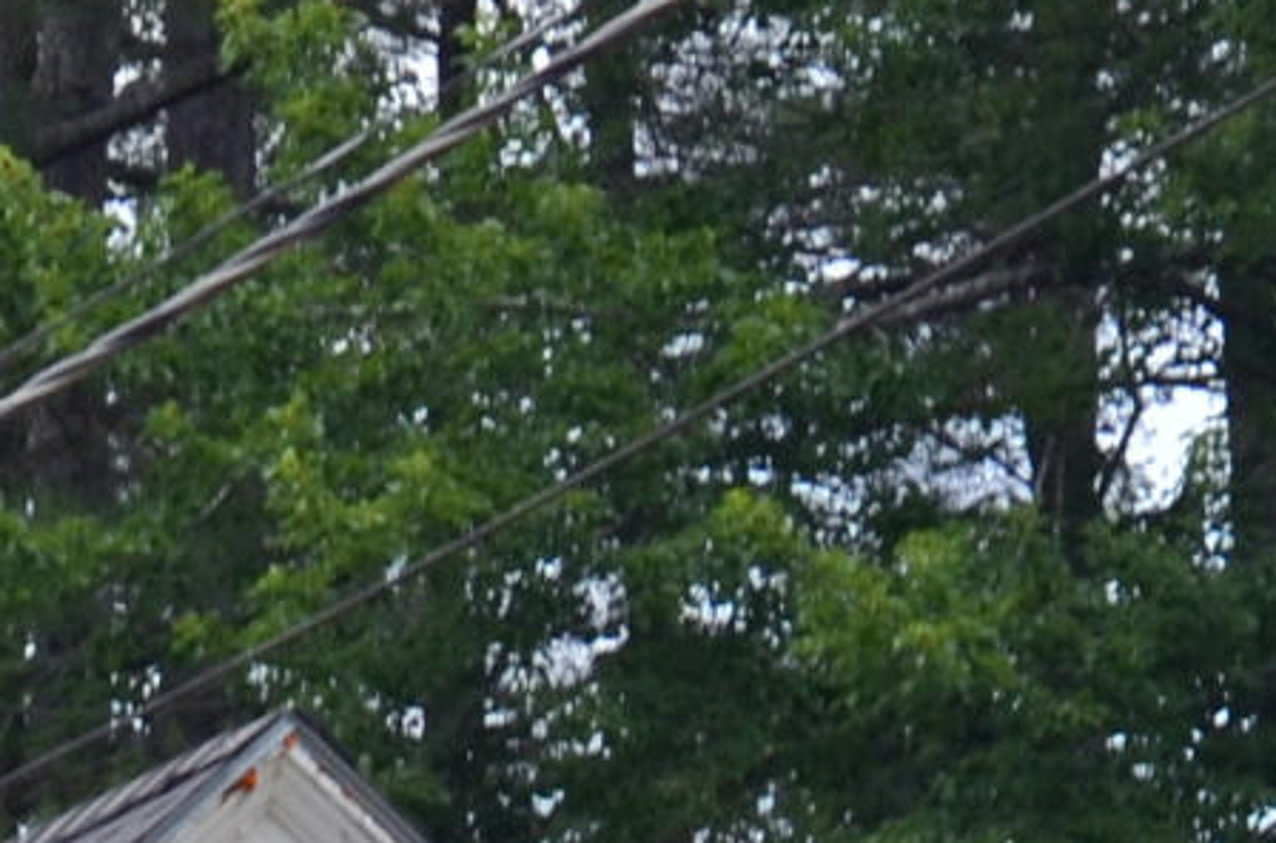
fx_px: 13502
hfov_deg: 5.4
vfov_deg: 3.5
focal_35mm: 382
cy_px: 2246
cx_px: -382
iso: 125
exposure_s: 1/250
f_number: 8
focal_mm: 38
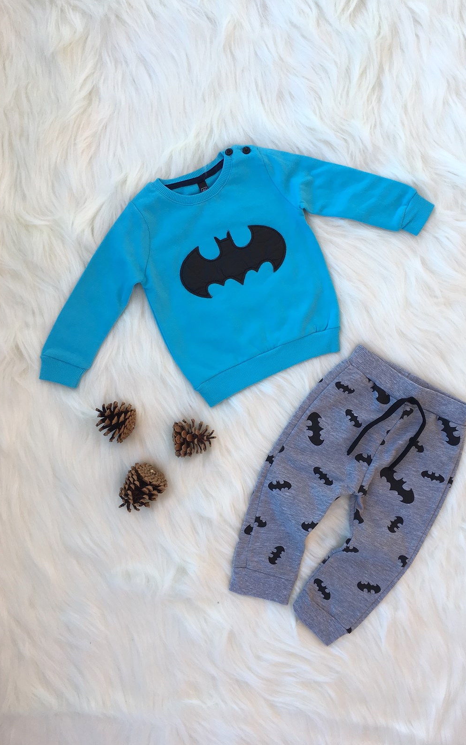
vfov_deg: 61.2
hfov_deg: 40.5
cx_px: 263
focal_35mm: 31
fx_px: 630
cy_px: 373
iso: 25
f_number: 2.2
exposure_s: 1/155
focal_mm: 4.15
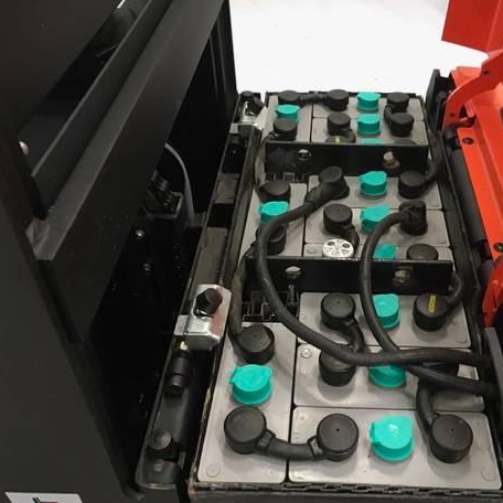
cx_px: 331
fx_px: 592
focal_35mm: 36
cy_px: 261
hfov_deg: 45.4
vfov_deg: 46.0
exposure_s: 1/25
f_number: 2.2
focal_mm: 4.15
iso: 200
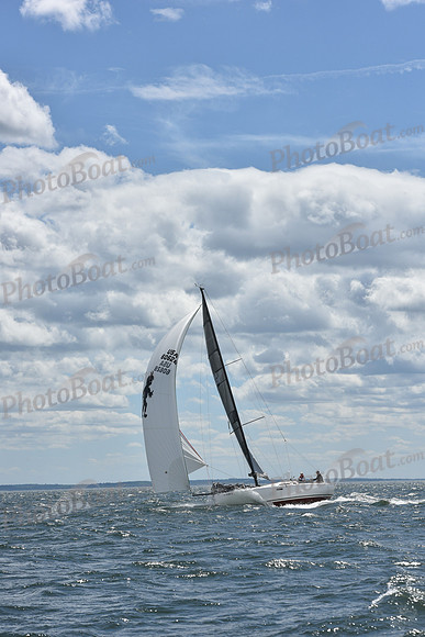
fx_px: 1770
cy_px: 318
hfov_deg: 13.7
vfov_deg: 20.4
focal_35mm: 100
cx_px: 212
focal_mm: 100
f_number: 9
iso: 320
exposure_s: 1/1600
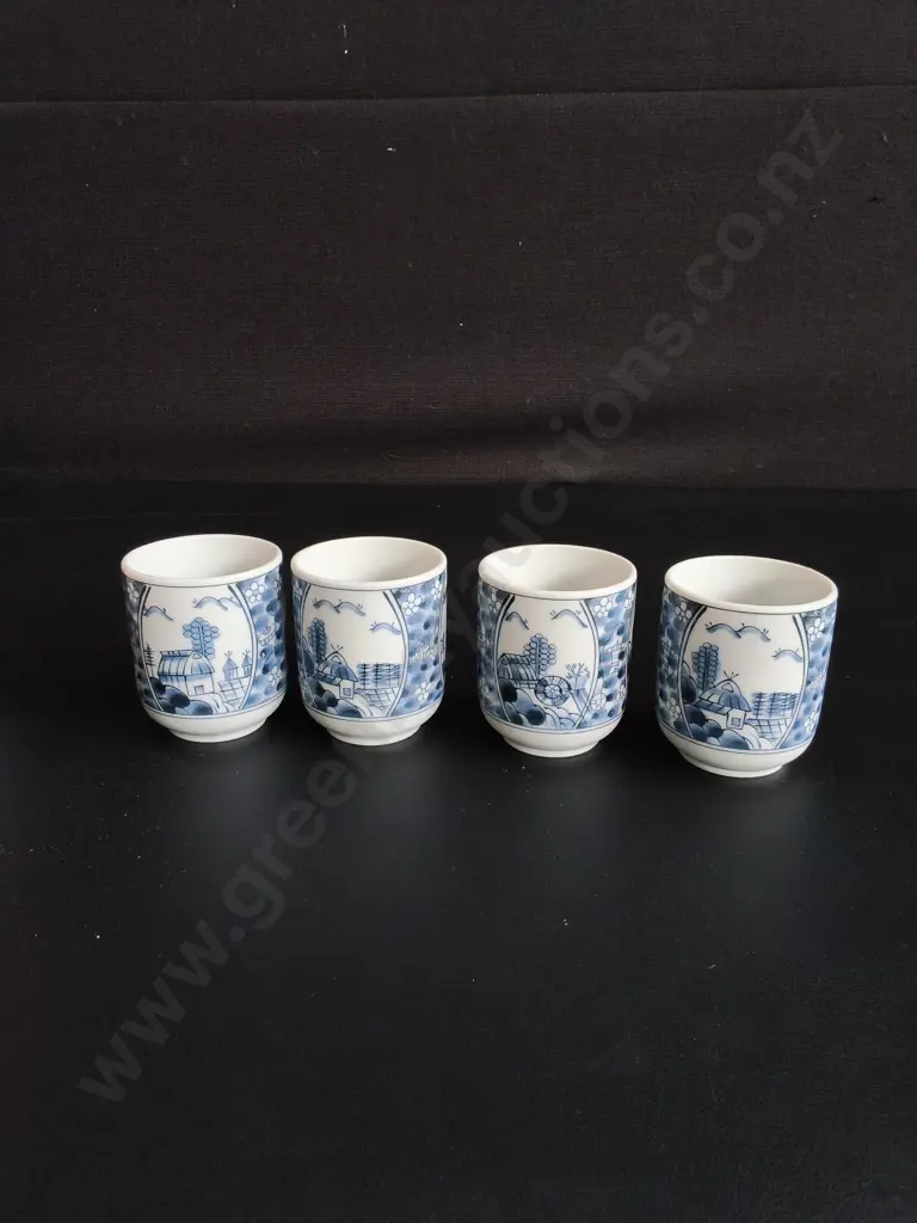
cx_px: 458
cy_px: 612
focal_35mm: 27
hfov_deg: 51.4
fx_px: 954
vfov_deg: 65.3
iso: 200
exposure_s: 1/100
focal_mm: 2.87
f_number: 2
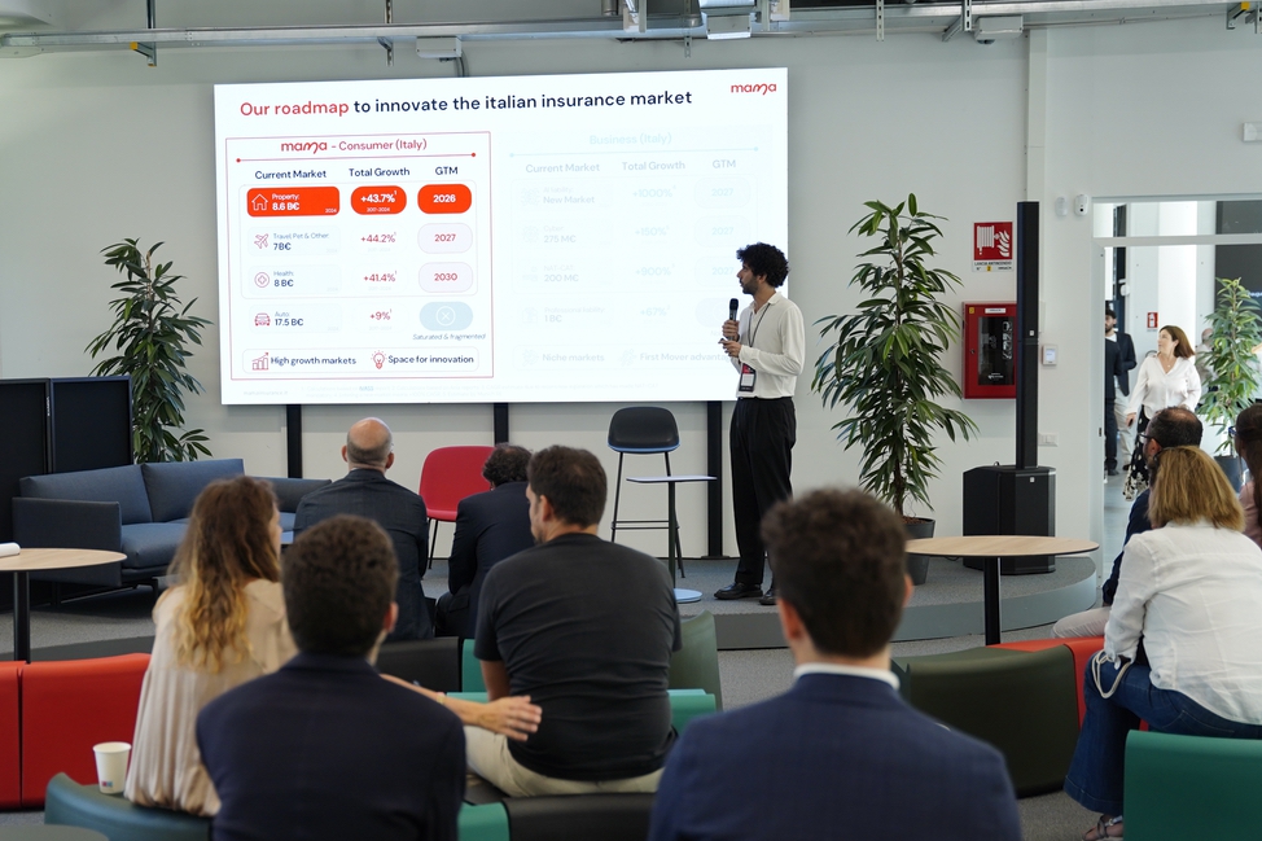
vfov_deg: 25.0
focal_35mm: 54
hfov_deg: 36.7
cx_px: 513
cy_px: 459
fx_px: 1896
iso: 800
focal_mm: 43.9
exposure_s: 1/250
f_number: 2.8
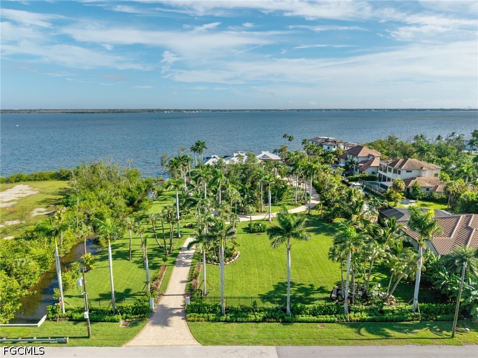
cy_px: 179
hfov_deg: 71.6
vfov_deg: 56.8
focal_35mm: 24
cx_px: 239
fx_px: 331
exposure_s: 1/500
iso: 100
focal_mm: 8.67
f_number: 1.8
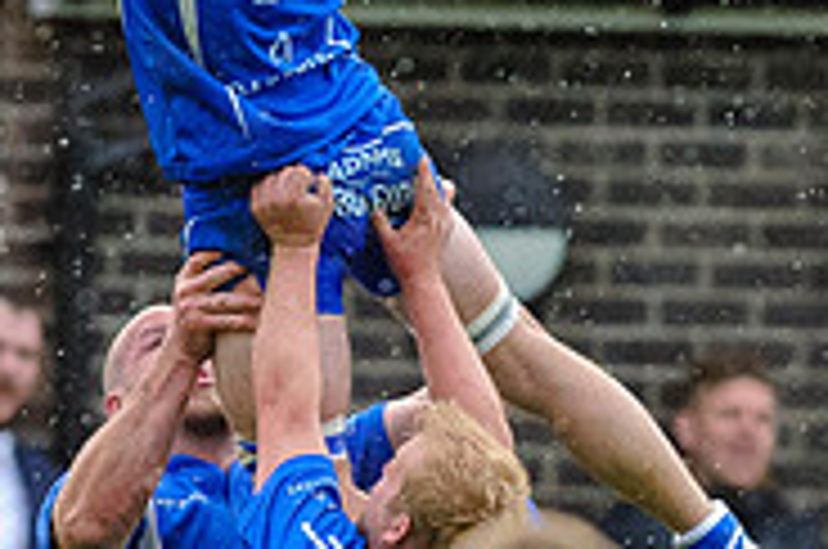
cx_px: 224
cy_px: 236
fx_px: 45805
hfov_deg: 1.0
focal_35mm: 1995
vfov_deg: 0.7
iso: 6400
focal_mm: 420
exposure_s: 1/1500
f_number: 4.8
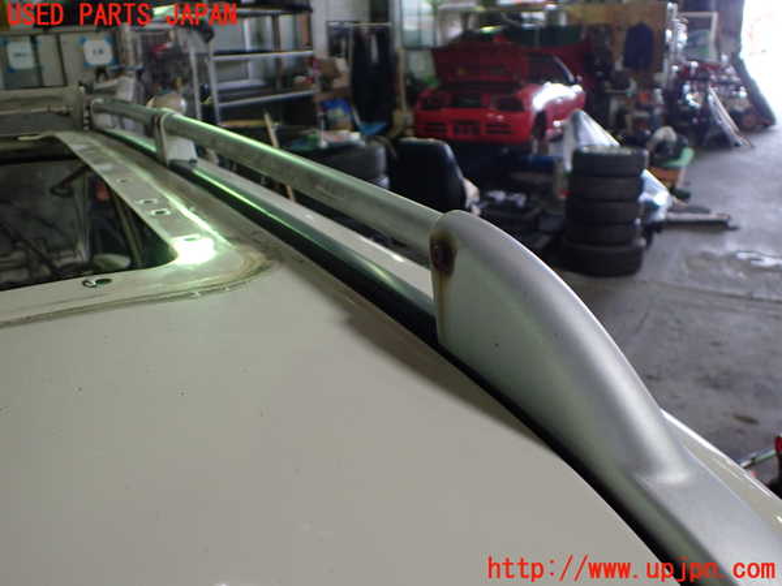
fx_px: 678
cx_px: 391
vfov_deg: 46.8
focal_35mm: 30
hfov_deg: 60.0
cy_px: 293
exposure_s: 1/125
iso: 320
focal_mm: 5.4
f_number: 2.3
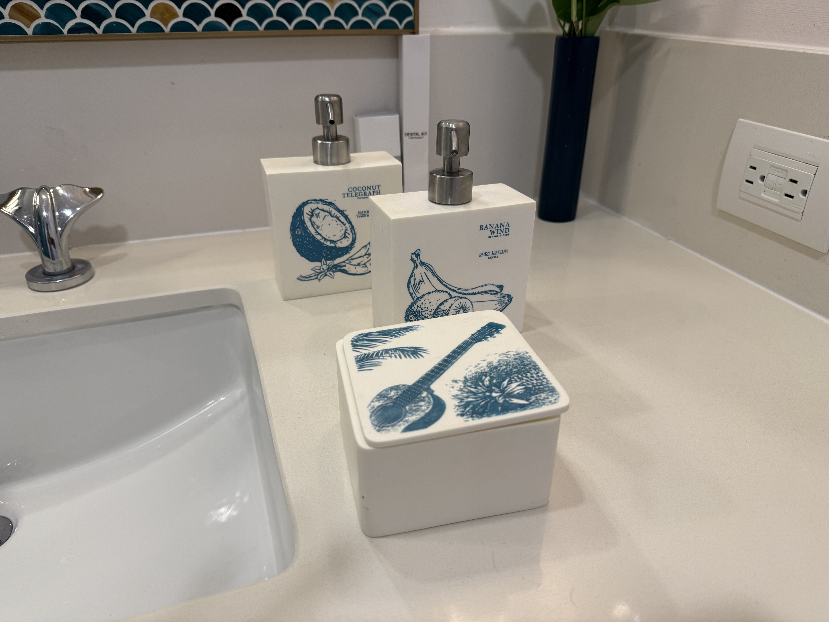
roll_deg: -0.5
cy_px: 311
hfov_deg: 71.6
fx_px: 575
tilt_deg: -28.1
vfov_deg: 56.8
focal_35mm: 24
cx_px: 414
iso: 125
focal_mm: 6.76
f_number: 1.78
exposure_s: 1/60
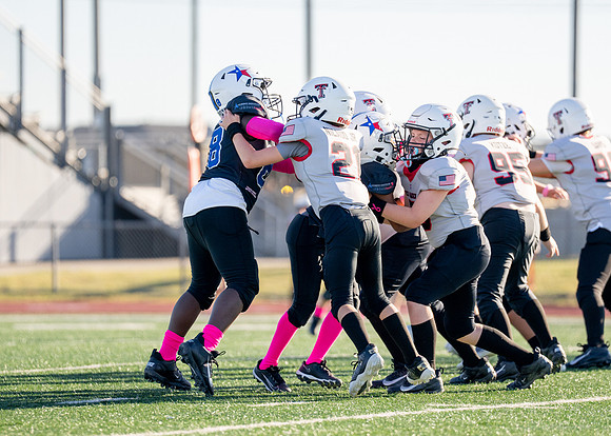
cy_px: 201
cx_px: 337
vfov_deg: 5.1
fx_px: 4865
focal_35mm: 280
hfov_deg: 7.2
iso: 160
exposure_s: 1/2500
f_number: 2.8
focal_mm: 200
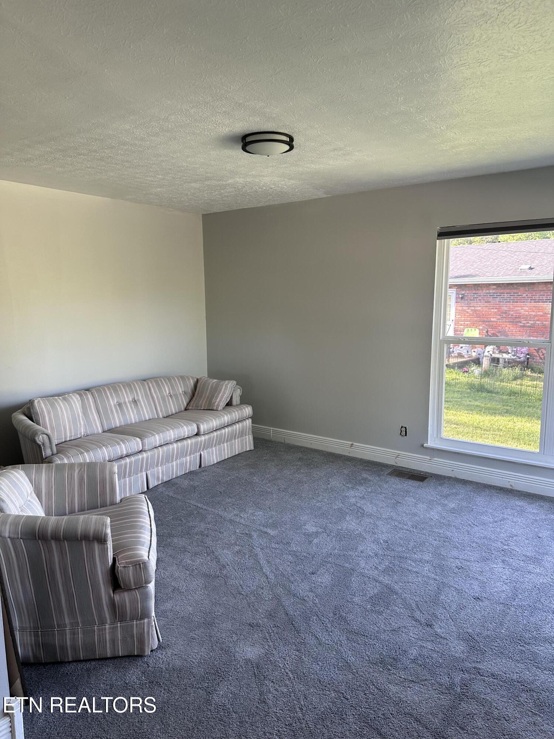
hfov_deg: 56.8
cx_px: 277
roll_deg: -0.7
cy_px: 370
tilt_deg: -7.6
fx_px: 512
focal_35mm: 24
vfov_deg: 71.6
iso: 100
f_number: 1.78
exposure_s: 1/121
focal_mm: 6.86
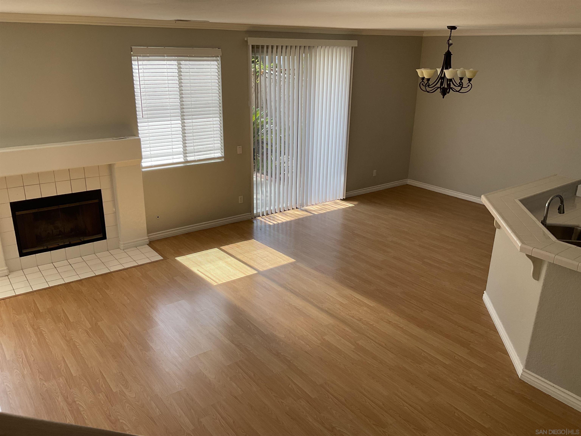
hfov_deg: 61.7
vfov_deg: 48.2
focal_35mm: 29
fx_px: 487
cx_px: 290
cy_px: 218
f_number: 1.8
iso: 16
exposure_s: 1/166
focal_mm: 3
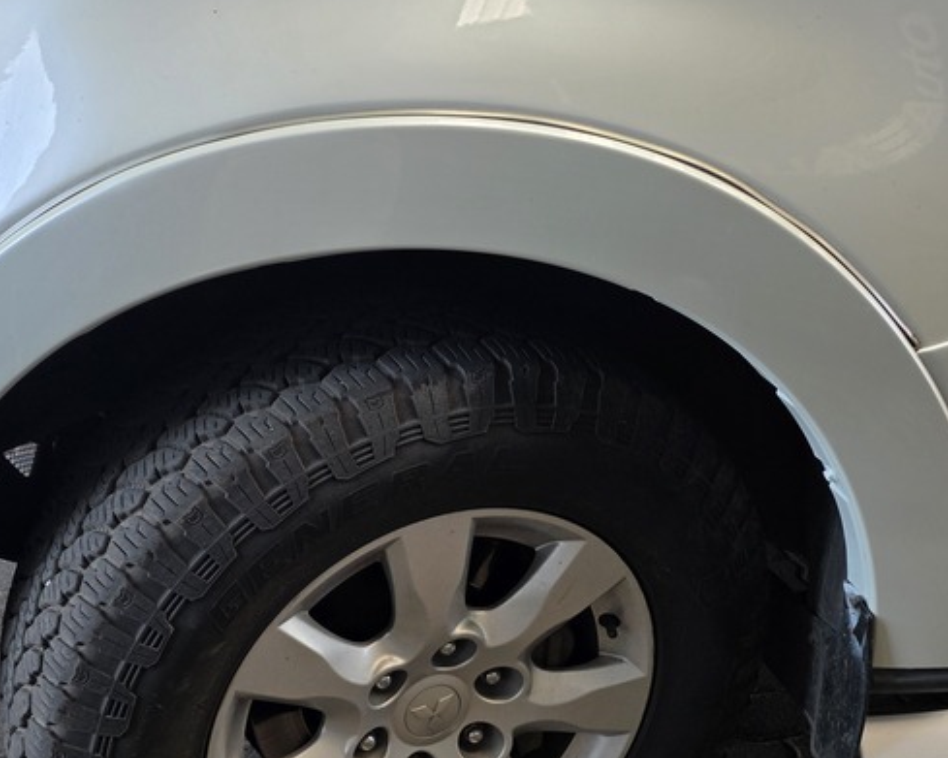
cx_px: 363
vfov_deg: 32.0
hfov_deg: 39.3
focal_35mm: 47
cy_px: 456
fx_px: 1318
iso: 40
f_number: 1.7
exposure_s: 1/180
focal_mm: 6.25
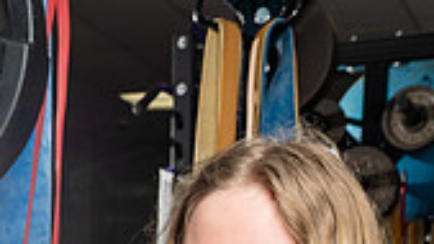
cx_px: 116
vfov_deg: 10.4
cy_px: 557
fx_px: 1185
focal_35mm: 103
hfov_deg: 20.6
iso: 640
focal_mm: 37
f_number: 8
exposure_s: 1/250
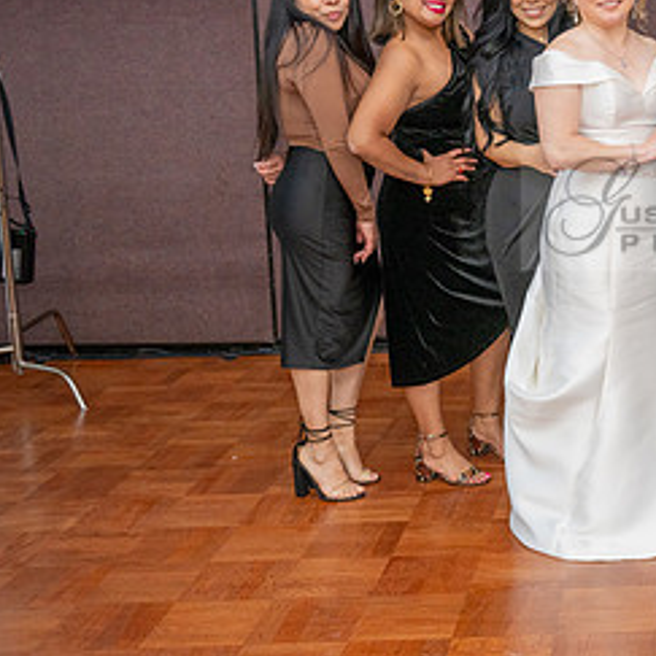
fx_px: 1351
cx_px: 756
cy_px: 207
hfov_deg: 25.0
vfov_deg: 27.1
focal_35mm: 63
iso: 800
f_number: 3.5
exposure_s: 1/125
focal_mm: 31
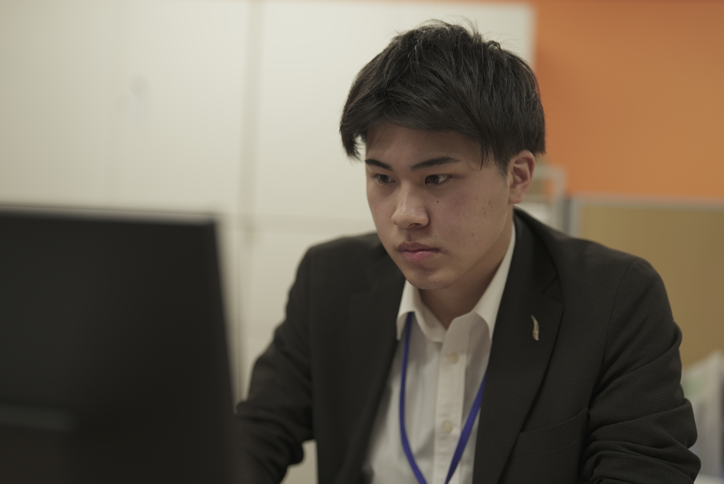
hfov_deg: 39.6
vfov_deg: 27.0
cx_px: 362
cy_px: 242
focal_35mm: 50
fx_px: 1006
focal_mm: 50
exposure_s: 1/100
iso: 100
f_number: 1.6
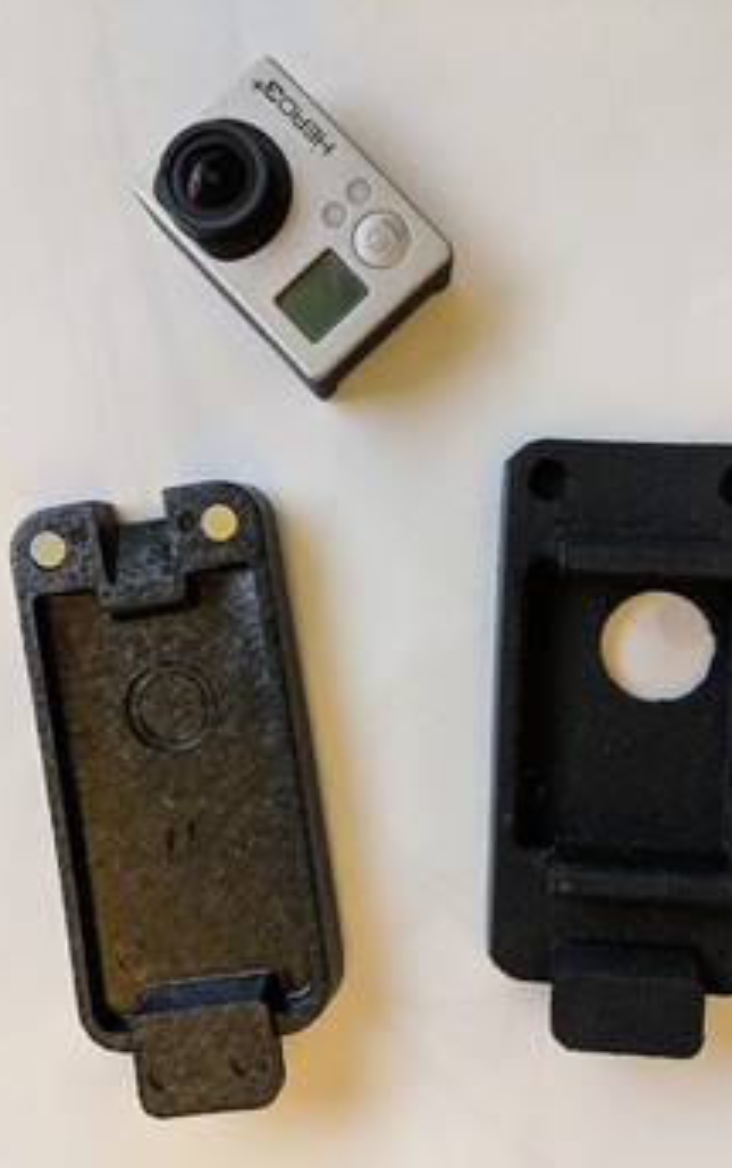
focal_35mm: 29
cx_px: 373
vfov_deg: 64.6
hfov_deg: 43.2
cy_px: 589
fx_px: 924
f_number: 1.8
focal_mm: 4.44
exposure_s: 1/40.1
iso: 825
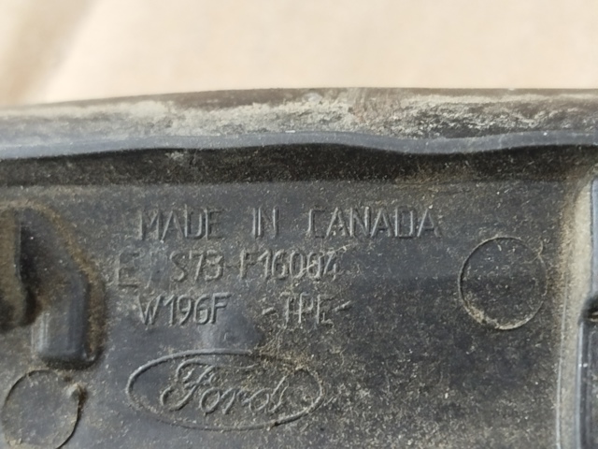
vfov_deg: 20.4
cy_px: 224
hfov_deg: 27.0
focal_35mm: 72
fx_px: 1244
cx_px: 299
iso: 500
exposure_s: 1/17
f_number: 1.7
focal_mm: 5.31
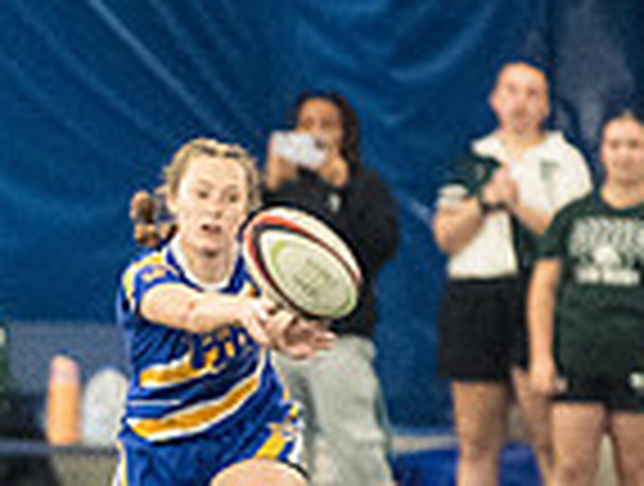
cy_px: 670
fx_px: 21747
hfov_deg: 1.7
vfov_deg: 1.3
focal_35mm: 1166
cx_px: -117
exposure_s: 1/500
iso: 11400
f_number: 2.8
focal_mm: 200
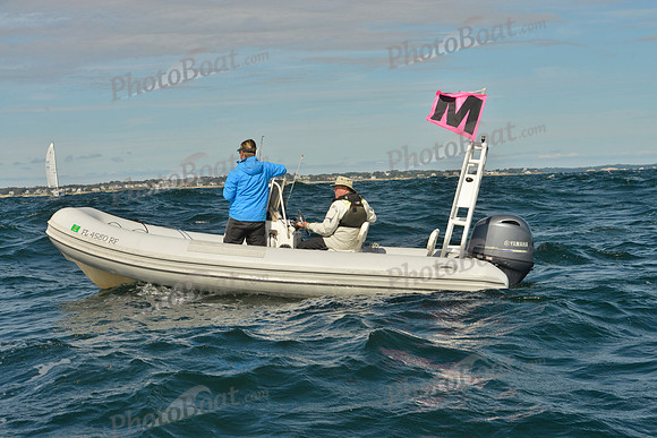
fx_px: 1278
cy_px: 219
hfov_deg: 28.8
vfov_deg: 19.5
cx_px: 328
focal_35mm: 70
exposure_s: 1/1250
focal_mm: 70
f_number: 11
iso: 400
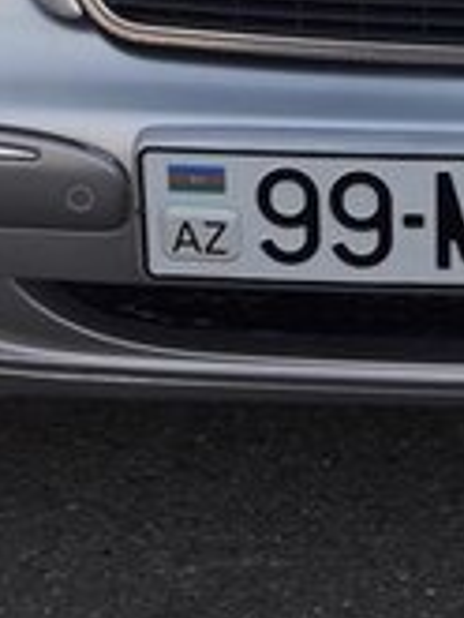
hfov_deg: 13.0
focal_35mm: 112
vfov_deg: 16.8
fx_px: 1999
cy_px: -118
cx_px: 501
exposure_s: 1/123
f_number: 1.9
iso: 40
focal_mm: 3.7
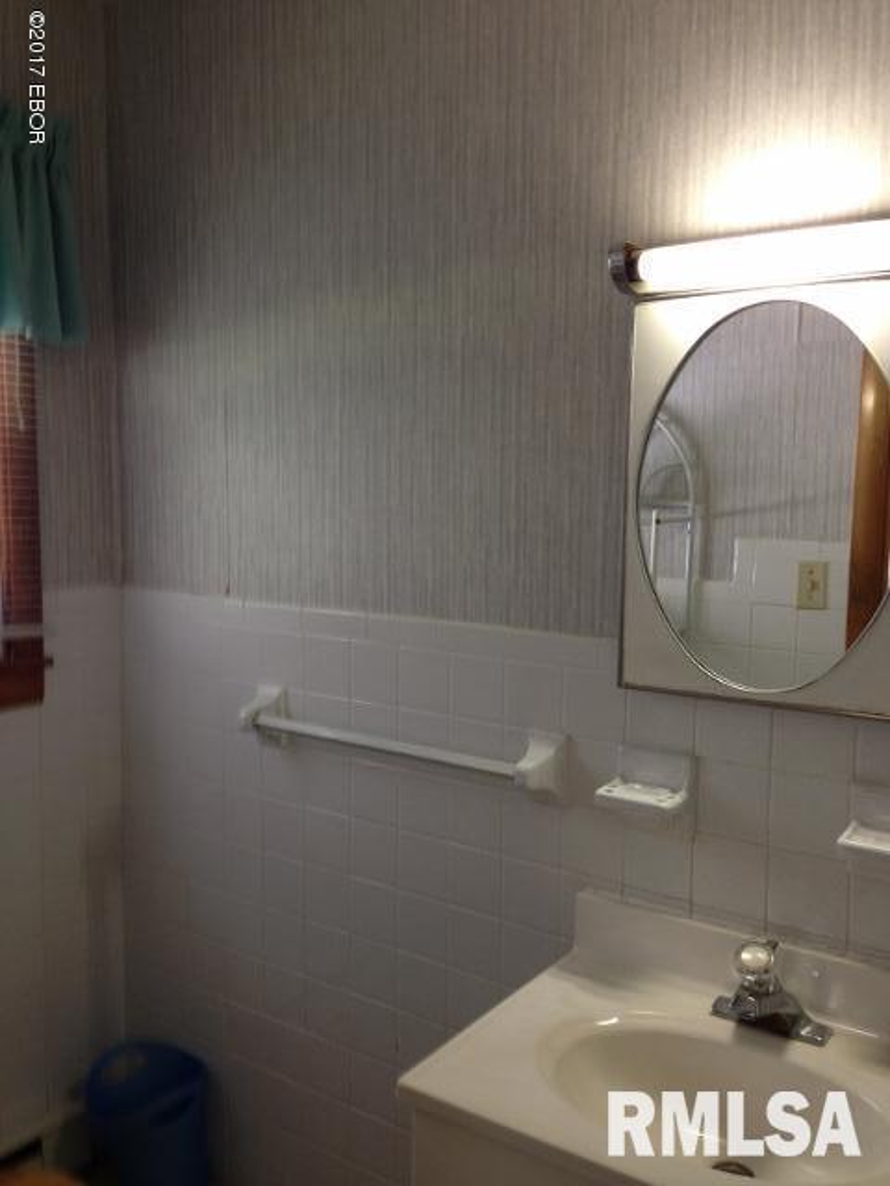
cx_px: 445
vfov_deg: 55.4
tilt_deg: +0.0
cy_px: 593
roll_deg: +1.6
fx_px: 1131
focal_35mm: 33
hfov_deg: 42.9
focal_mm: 4.12
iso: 80
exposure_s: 1/20
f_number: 2.4
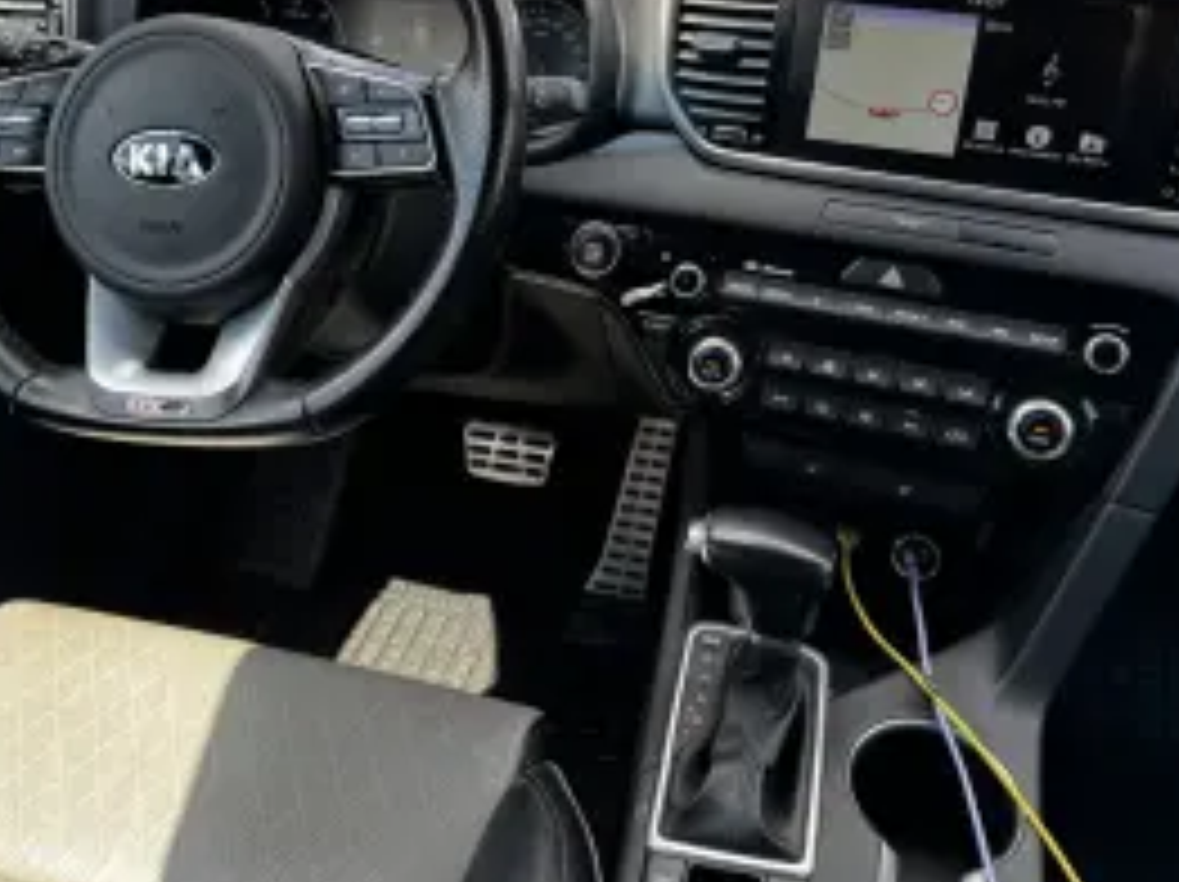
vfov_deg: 42.4
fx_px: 1123
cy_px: 302
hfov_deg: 55.3
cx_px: 544
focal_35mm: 33
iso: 80
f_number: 1.78
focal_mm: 6.76
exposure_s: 1/289
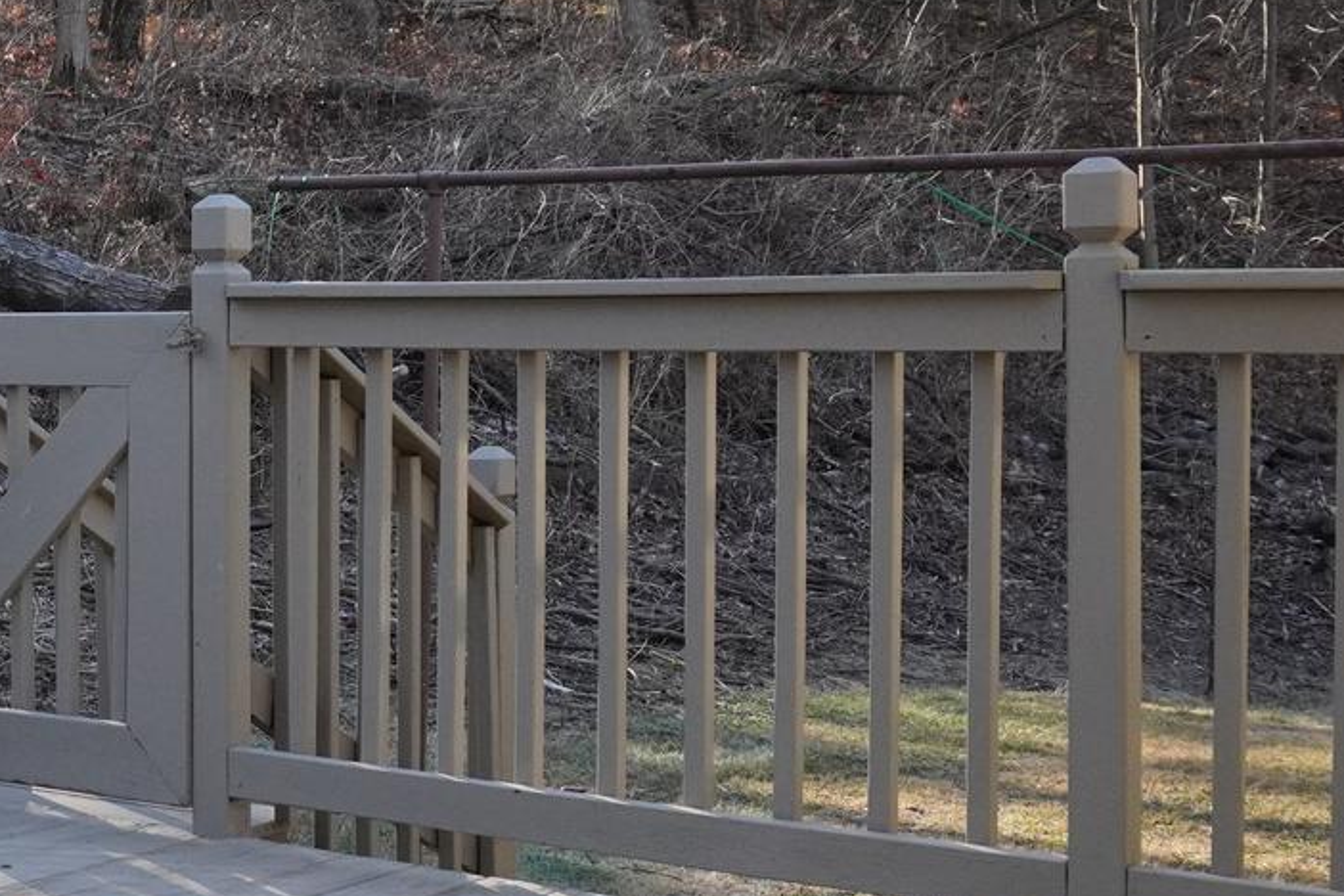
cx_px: -128
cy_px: 363
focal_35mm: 70
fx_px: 2613
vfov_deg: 19.4
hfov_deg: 26.6
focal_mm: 16
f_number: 5.6
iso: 1250
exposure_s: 1/800
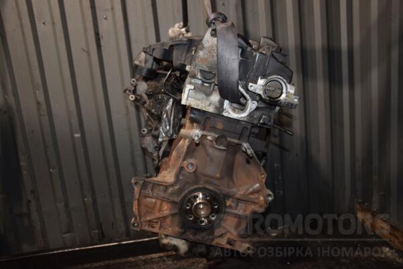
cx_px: 202
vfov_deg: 41.7
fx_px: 353
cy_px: 134
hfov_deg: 59.5
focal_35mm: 32
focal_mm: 21
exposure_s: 1/60
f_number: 5
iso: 800
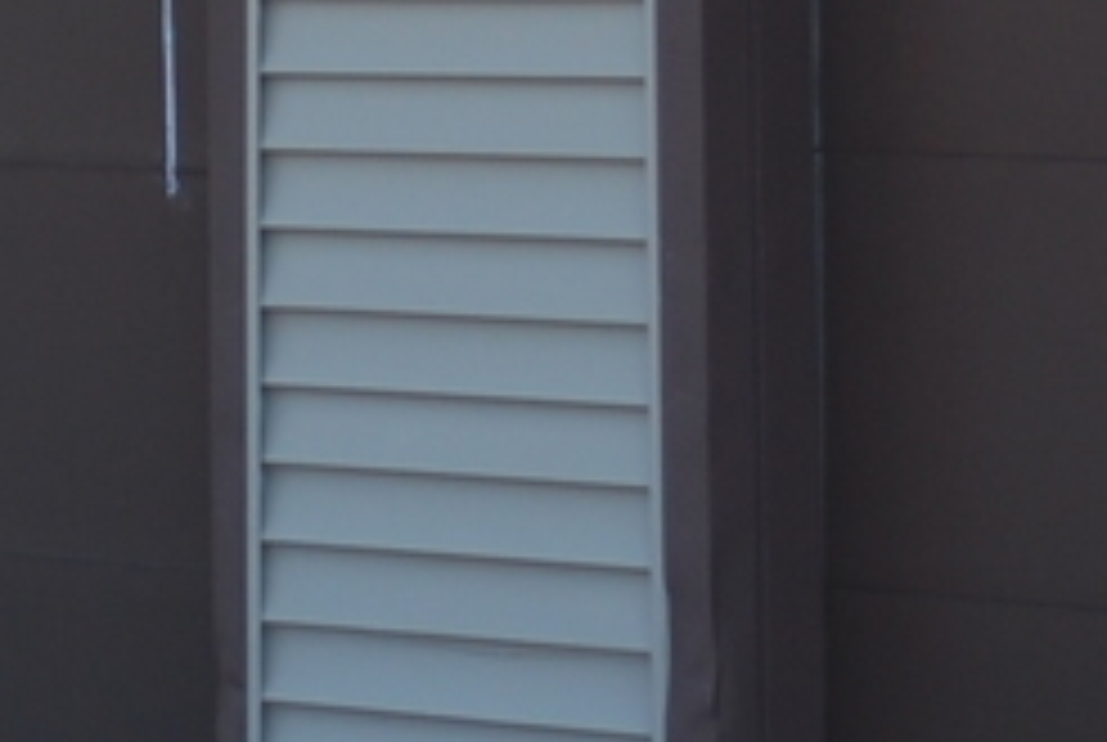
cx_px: 349
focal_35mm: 275
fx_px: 8471
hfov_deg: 7.5
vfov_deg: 4.9
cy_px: -738
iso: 100
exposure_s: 1/160
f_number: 4.5
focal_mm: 28
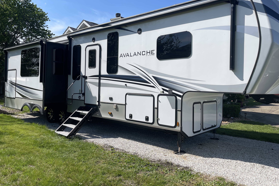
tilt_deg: +1.2
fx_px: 209
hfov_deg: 67.4
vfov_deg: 47.7
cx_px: 138
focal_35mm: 27
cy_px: 78
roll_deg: -2.4
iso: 32
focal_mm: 5.1
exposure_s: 1/4049
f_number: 1.6
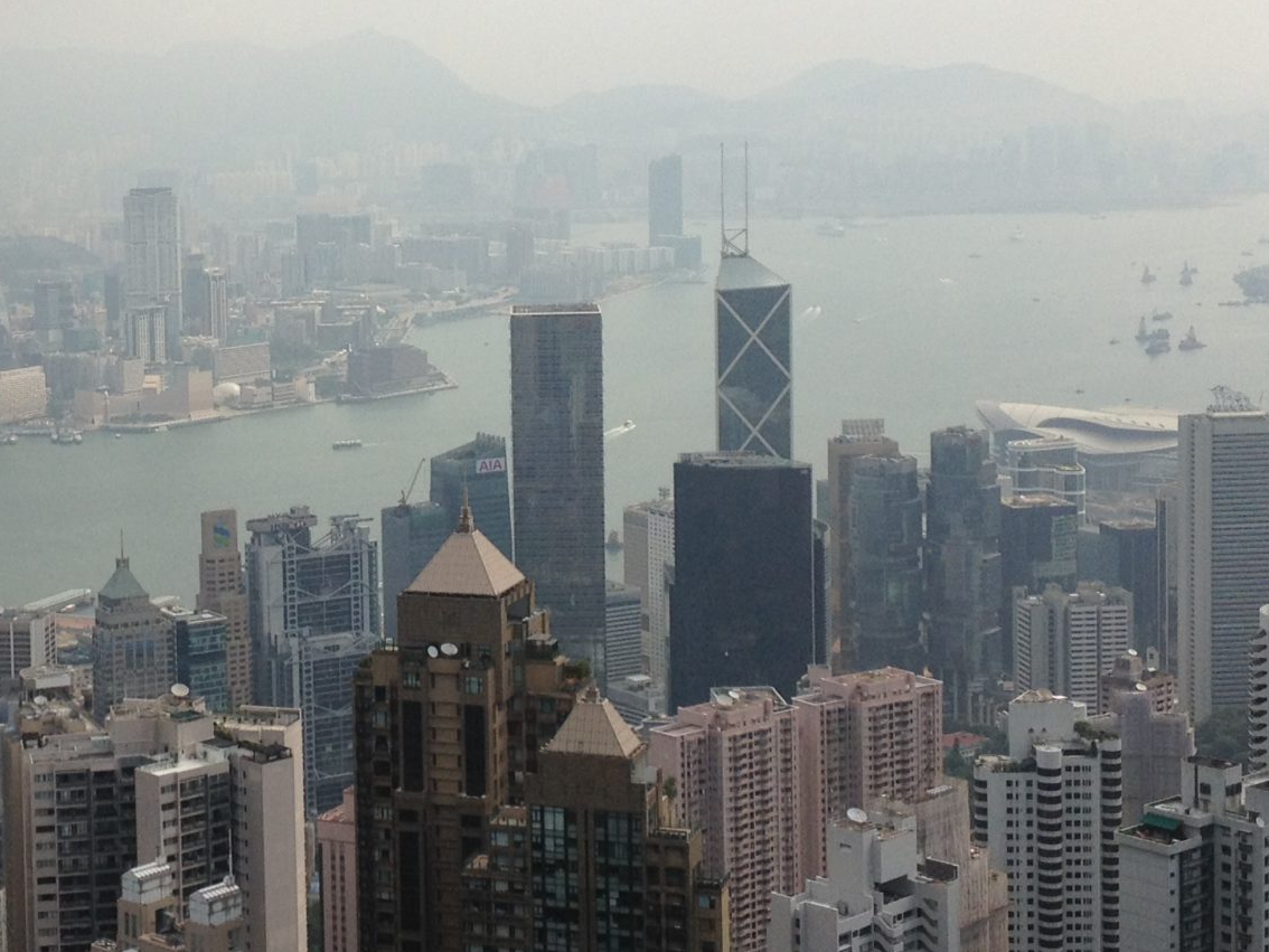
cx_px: 360
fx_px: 2897
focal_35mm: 79
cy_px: 320
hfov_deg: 24.5
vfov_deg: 18.6
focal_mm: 4.28
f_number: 2.4
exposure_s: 1/2632
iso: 64
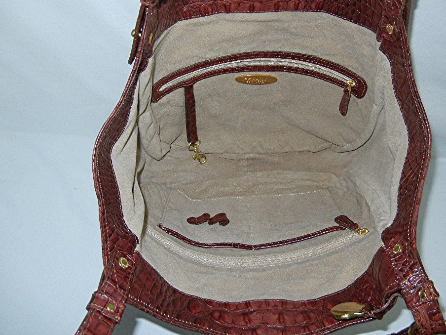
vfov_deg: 41.7
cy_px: 147
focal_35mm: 34
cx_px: 241
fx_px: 438
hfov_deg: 53.9
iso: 200
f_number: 7
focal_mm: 5.4
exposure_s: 1/30
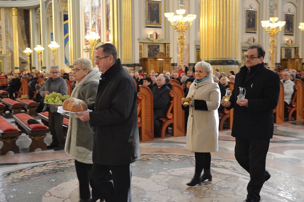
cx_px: 152
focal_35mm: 42
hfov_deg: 46.4
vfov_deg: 31.9
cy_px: 101
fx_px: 355
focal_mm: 28
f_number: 4.2
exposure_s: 1/80
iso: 3200
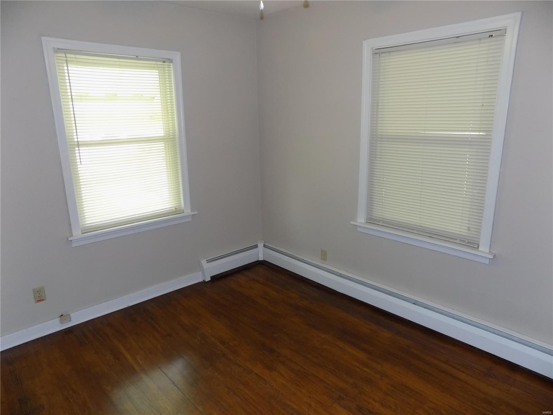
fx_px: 367
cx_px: 276
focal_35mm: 23
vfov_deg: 58.9
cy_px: 208
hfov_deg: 73.9
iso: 200
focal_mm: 4
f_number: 3.1
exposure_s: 1/30
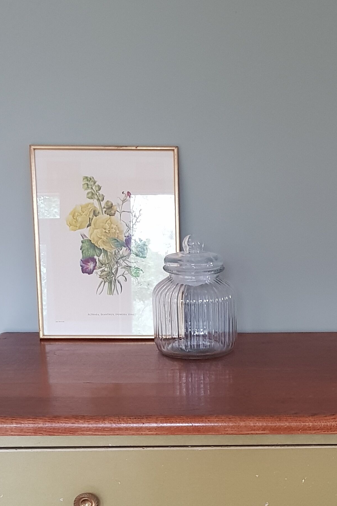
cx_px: 259
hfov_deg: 22.4
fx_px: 843
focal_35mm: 60
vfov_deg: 32.2
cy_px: 431
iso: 200
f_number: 1.7
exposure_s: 1/11
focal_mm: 4.2
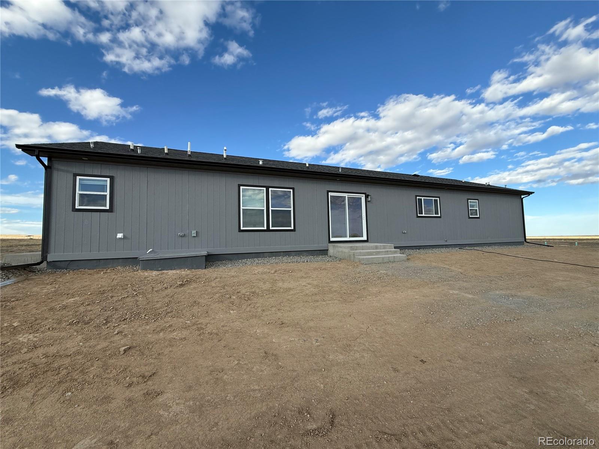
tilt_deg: +3.9
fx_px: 242
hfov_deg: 102.1
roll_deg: +1.6
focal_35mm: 14
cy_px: 224
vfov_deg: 85.7
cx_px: 300
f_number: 2.2
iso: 50
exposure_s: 1/888
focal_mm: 2.22
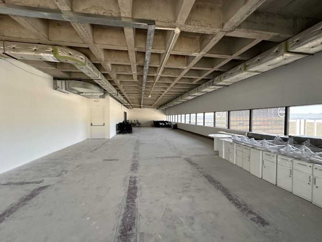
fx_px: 130
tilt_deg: -0.6
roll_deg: +0.1
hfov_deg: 102.1
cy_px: 121
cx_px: 161
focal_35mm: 14
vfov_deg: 85.7
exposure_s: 1/99
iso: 200
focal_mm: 2.22
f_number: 2.2
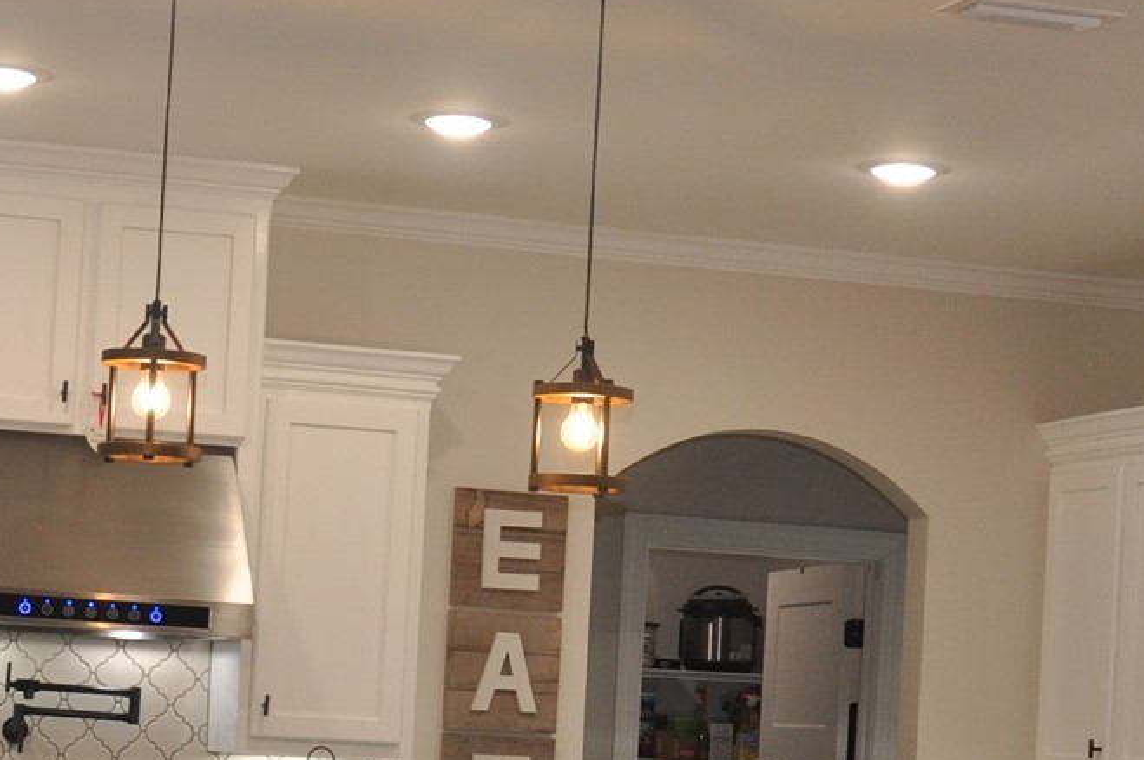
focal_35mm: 99
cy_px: 759
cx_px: 361
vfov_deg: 13.6
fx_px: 3143
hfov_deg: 20.5
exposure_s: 1/125
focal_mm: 20
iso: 400
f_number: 3.5
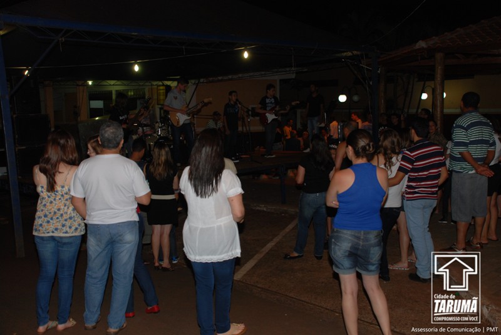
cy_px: 168
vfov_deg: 37.0
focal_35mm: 36
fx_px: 502
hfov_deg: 53.1
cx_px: 250
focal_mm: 24
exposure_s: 1/60
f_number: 4
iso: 200
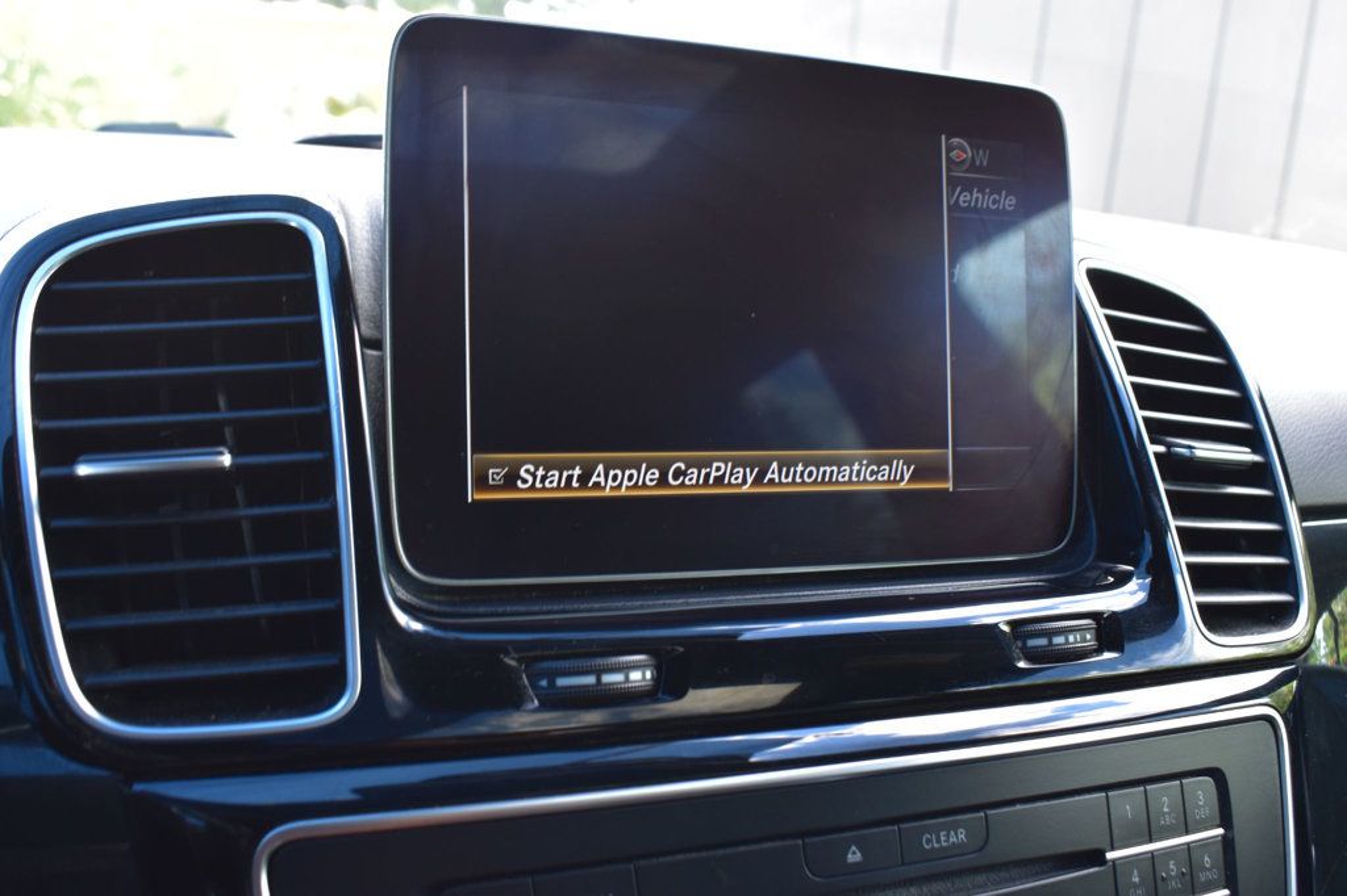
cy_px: 448
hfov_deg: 51.3
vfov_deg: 35.5
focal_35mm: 38
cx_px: 674
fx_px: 1403
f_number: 7.1
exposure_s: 1/40
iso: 400
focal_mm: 25
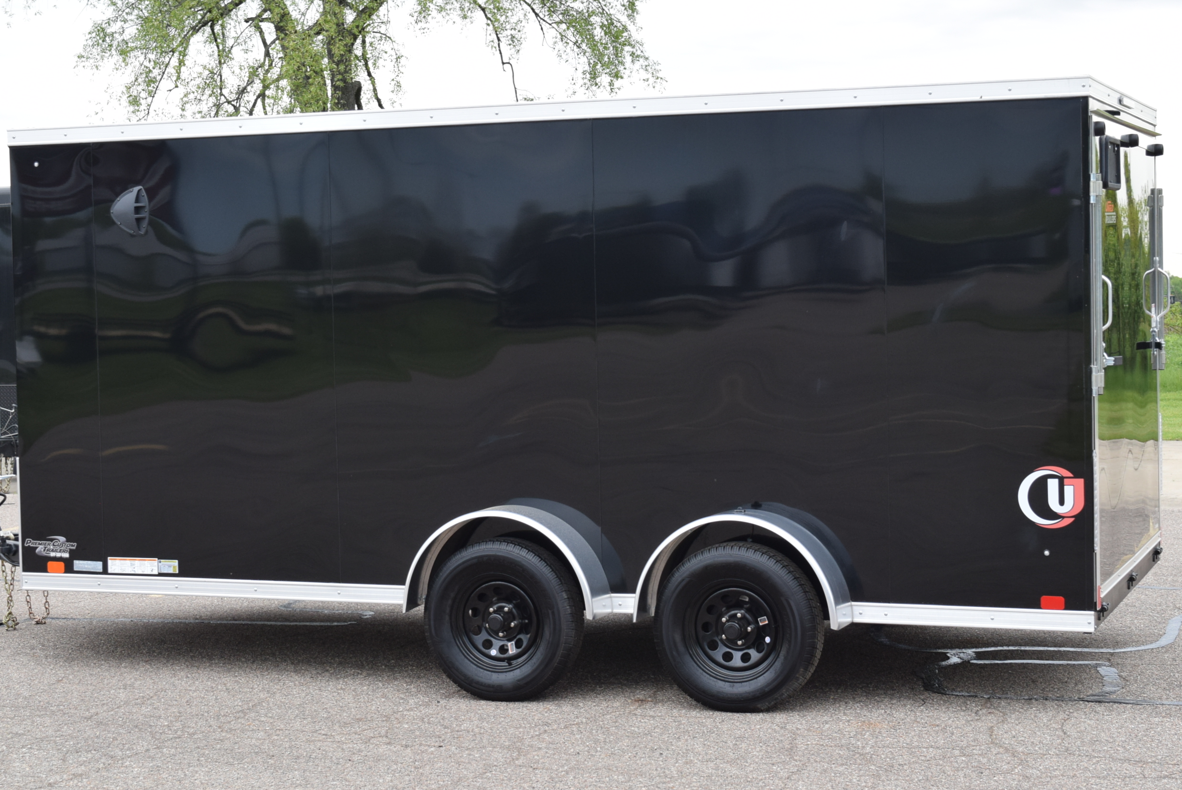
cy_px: 397
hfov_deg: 29.2
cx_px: 577
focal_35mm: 69
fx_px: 2267
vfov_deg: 19.8
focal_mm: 38
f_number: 8
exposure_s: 1/250
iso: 400
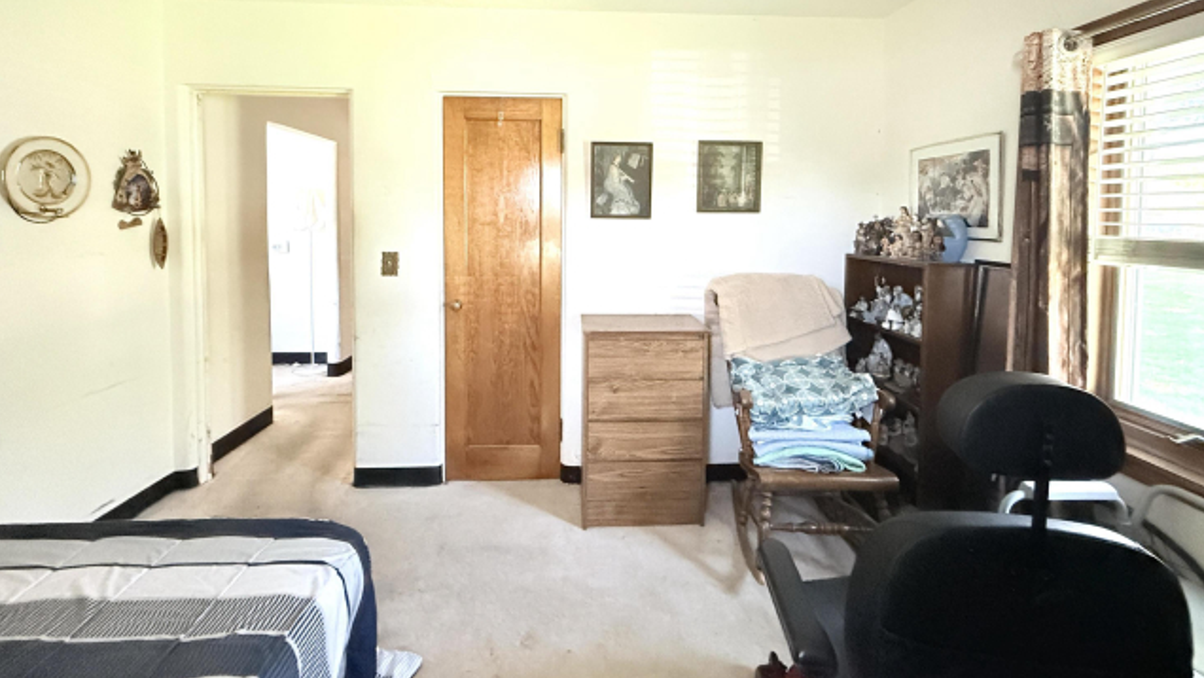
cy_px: 233
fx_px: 511
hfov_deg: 99.4
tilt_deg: -1.9
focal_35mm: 16
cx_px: 605
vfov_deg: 65.6
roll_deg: -0.1
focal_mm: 2.22
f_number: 2.2
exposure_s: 1/59
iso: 800
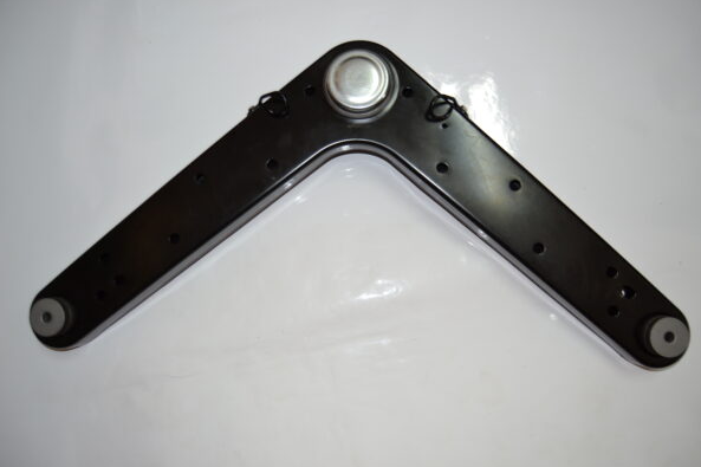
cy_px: 239
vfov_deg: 46.4
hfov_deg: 65.5
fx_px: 545
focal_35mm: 28
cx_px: 354
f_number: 3.5
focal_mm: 18
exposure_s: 1/25
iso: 200
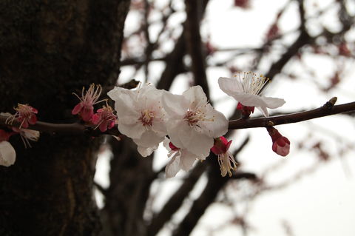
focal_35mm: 82
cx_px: 178
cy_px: 118
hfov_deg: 24.6
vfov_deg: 16.5
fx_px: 813
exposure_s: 1/400
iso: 200
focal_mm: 55
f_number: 10
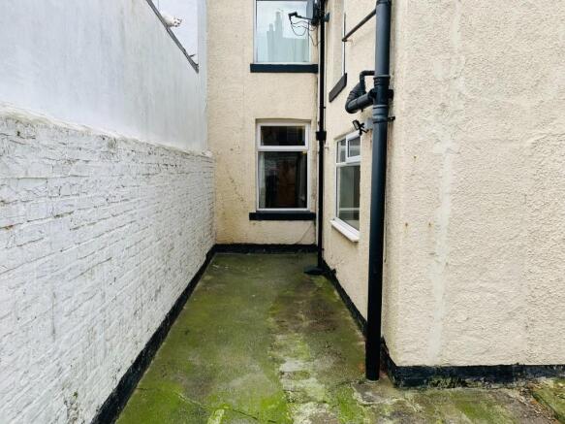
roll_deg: +0.3
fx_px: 424
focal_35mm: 26
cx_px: 282
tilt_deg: -7.2
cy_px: 212
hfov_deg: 67.3
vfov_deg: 53.0
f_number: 1.8
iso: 25
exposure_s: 1/222
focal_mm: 4.25
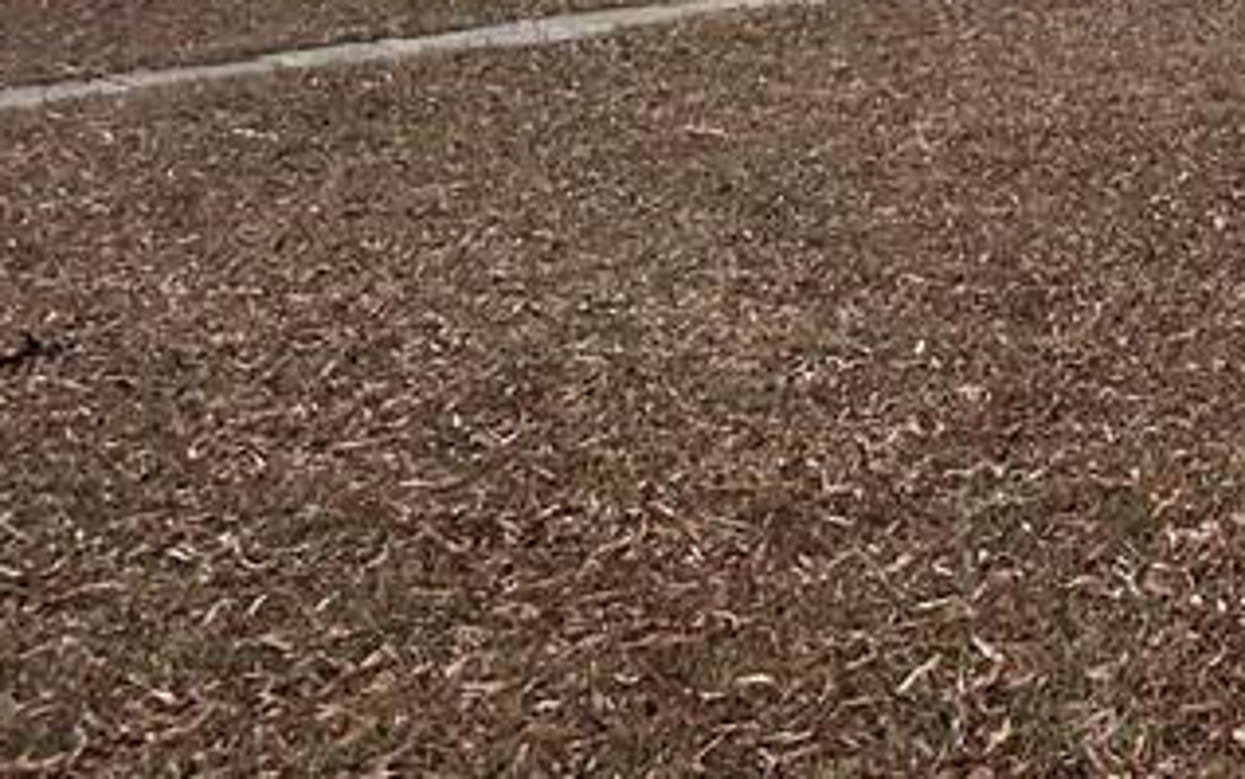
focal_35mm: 82
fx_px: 2783
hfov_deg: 22.1
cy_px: -654
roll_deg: +0.4
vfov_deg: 14.0
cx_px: 1707
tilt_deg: +6.4
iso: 80
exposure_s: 1/3247
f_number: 1.78
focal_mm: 6.86
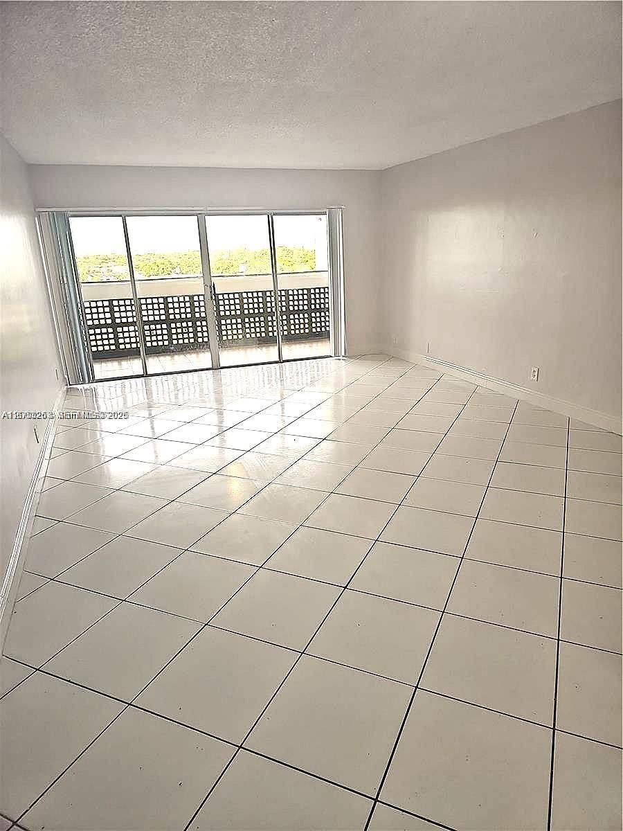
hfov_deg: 58.9
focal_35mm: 23
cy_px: 416
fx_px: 552
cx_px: 312
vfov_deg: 73.9
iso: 233
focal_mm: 6.3
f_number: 1.7
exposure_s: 1/59
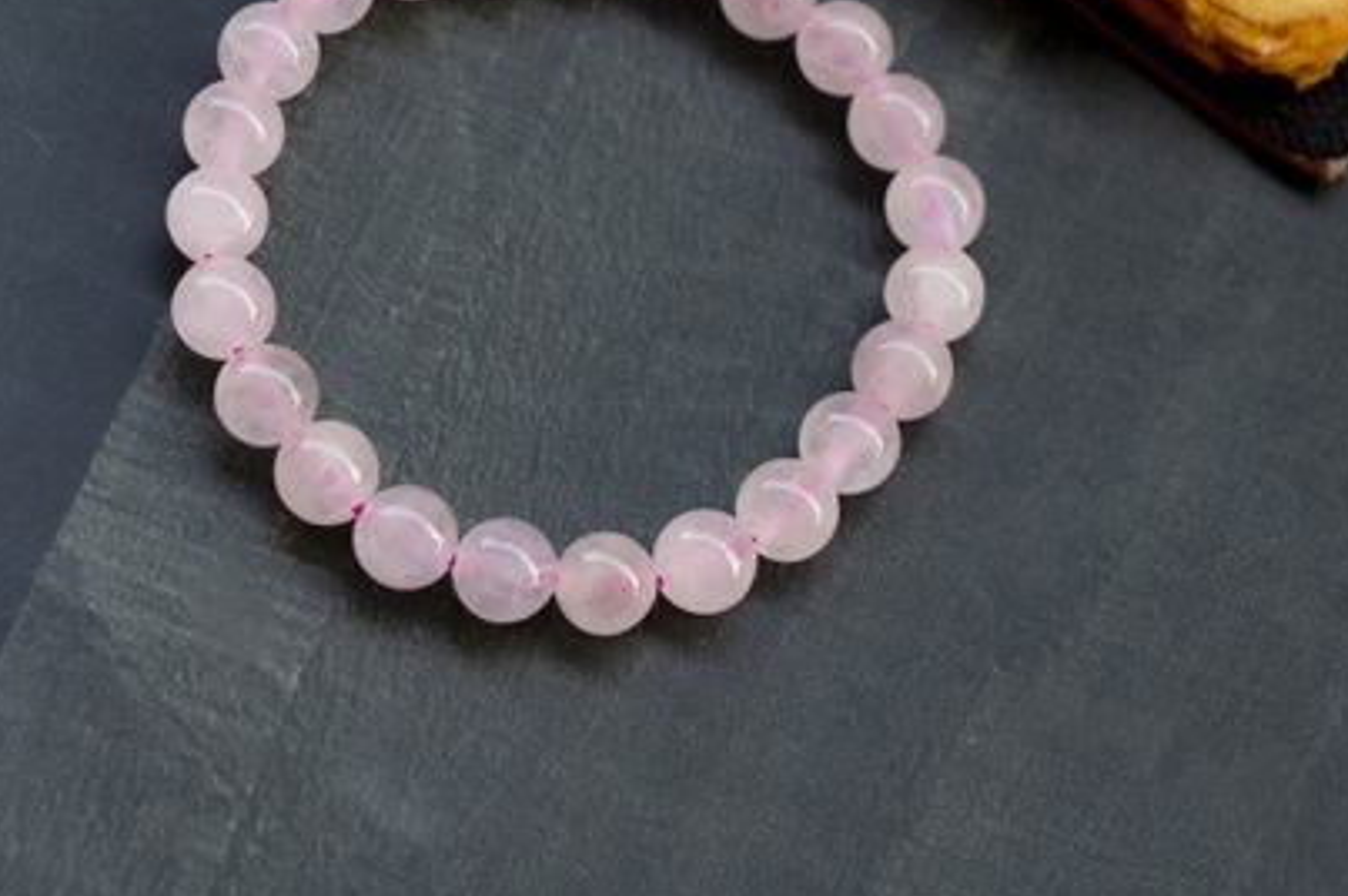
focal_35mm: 113
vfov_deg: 12.1
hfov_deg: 18.1
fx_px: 4228
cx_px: 796
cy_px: 192
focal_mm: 70
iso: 1600
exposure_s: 1/250
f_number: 8
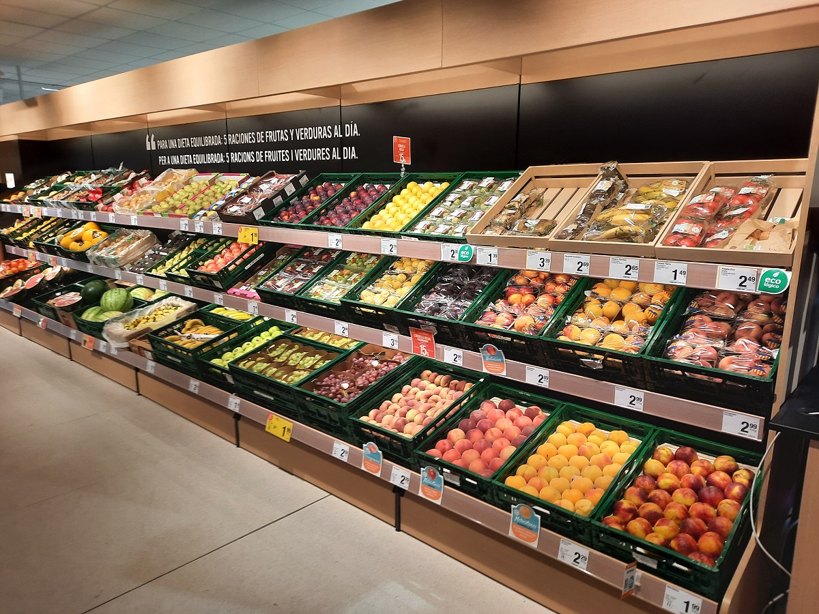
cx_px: 410
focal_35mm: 25
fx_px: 591
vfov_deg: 54.9
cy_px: 307
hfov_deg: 69.4
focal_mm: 4.6
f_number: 2
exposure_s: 1/50
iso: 50
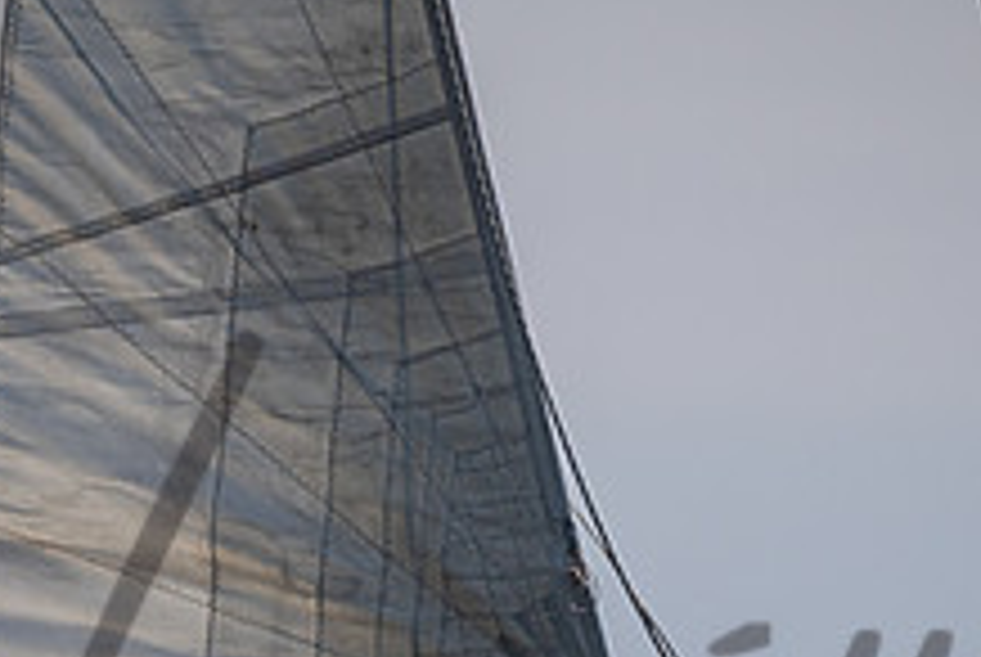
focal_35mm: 930
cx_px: 306
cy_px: 844
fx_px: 25376
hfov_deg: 2.2
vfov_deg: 1.5
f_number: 5.3
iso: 400
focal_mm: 350
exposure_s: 1/5000
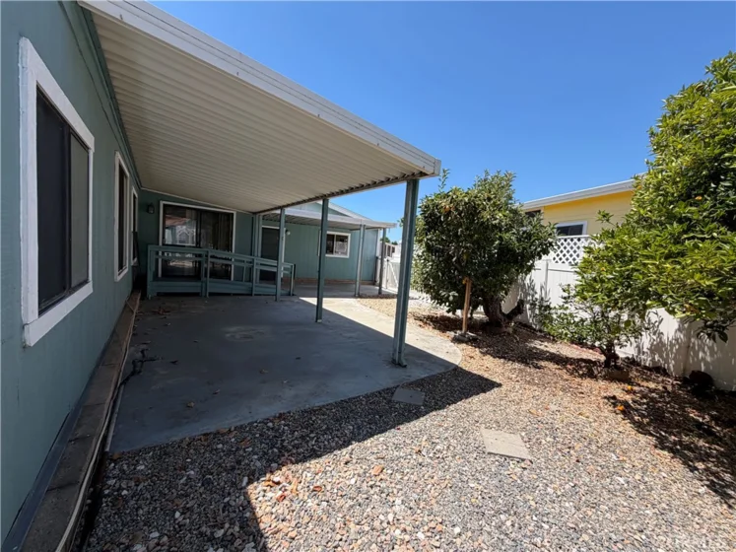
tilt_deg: -2.9
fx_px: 298
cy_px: 276
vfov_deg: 85.7
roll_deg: -3.5
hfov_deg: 102.1
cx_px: 368
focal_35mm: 14
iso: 32
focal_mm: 2.22
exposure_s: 1/770
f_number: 2.2
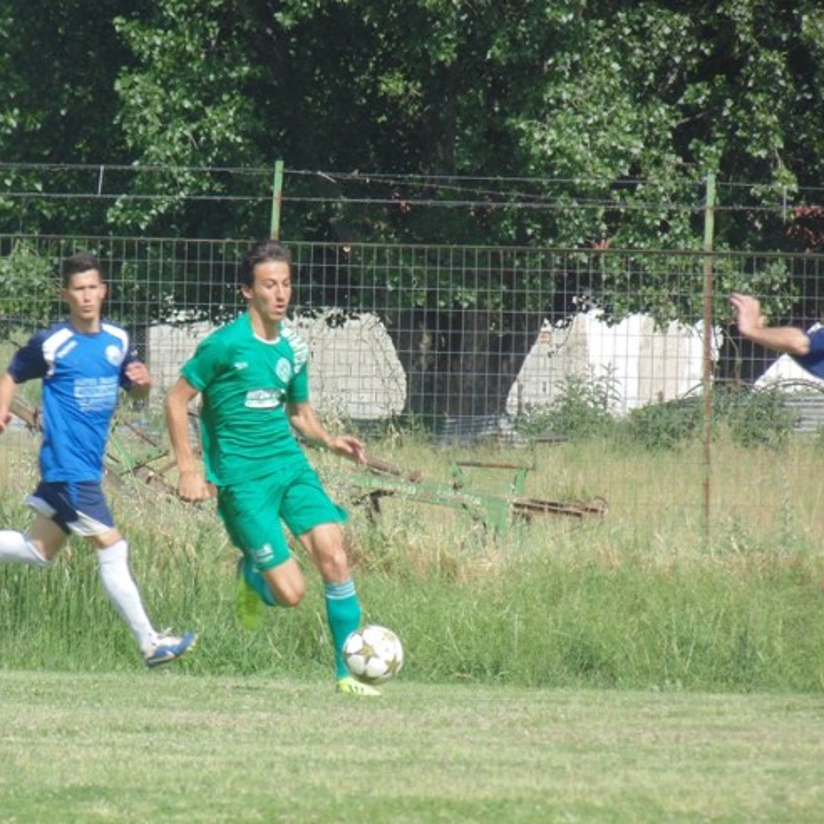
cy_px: 411
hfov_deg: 3.0
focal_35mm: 577
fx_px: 15539
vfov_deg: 3.0
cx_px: 328
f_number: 5.9
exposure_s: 1/250
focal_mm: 87.3
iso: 80
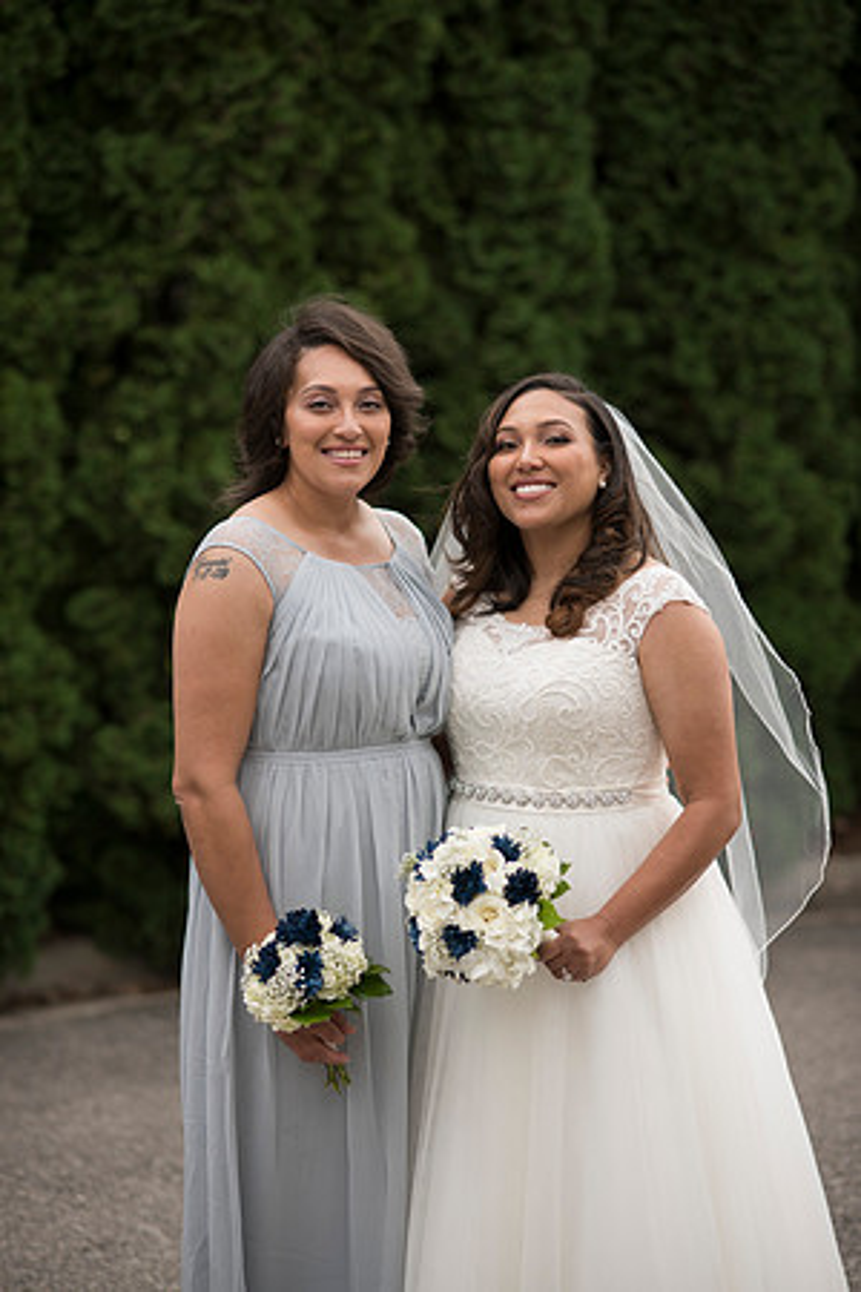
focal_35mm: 85
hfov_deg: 16.1
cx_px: 430
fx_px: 3049
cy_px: 646
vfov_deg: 23.9
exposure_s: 1/200
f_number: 2.2
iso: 125
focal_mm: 85
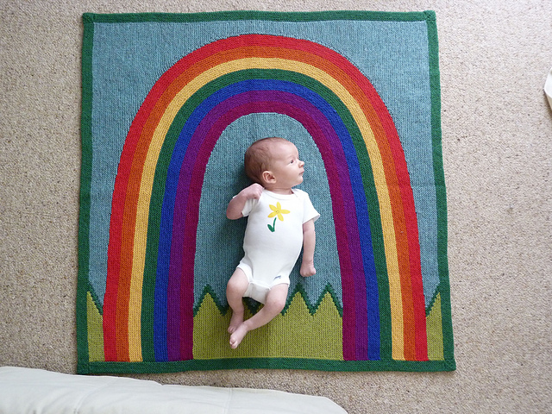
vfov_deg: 38.7
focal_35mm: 37
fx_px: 590
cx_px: 276
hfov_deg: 50.1
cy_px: 207
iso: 400
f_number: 3.1
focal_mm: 6.7
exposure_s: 1/60
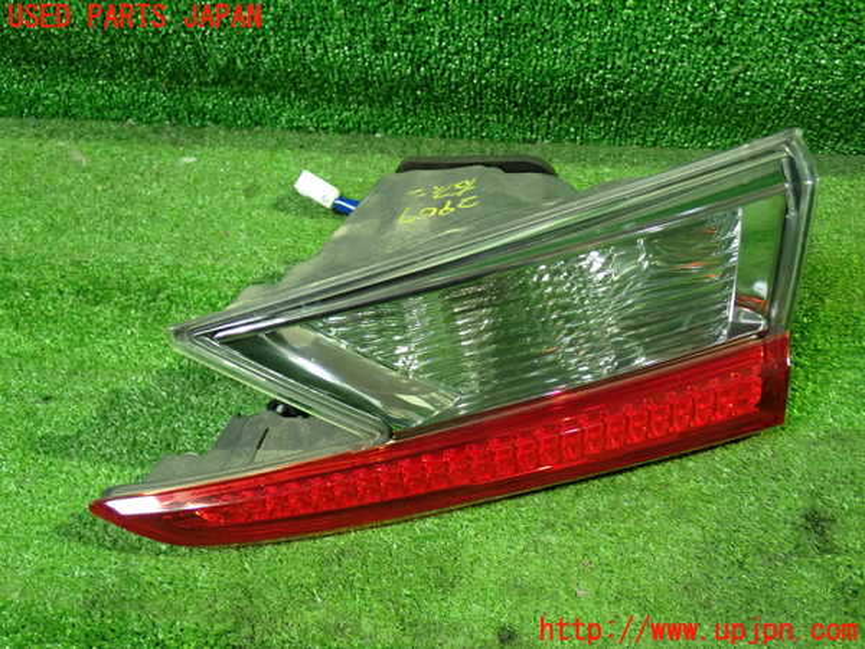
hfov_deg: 51.4
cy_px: 324
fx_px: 900
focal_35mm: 36
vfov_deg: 39.7
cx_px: 432
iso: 800
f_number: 2.5
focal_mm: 6.37
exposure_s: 1/25
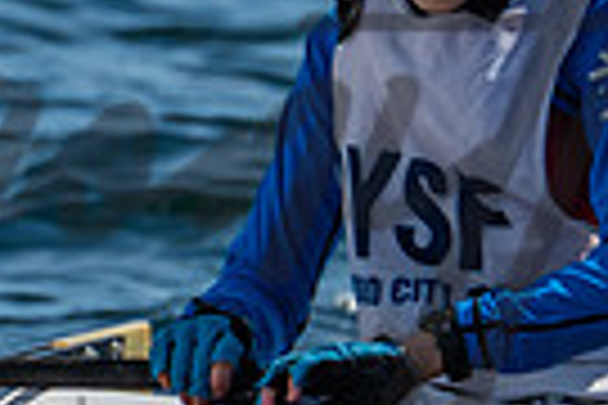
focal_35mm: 2072
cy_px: -48
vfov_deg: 0.7
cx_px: 305
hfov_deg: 1.0
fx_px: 34991
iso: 100
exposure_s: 1/500
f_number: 8
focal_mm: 400
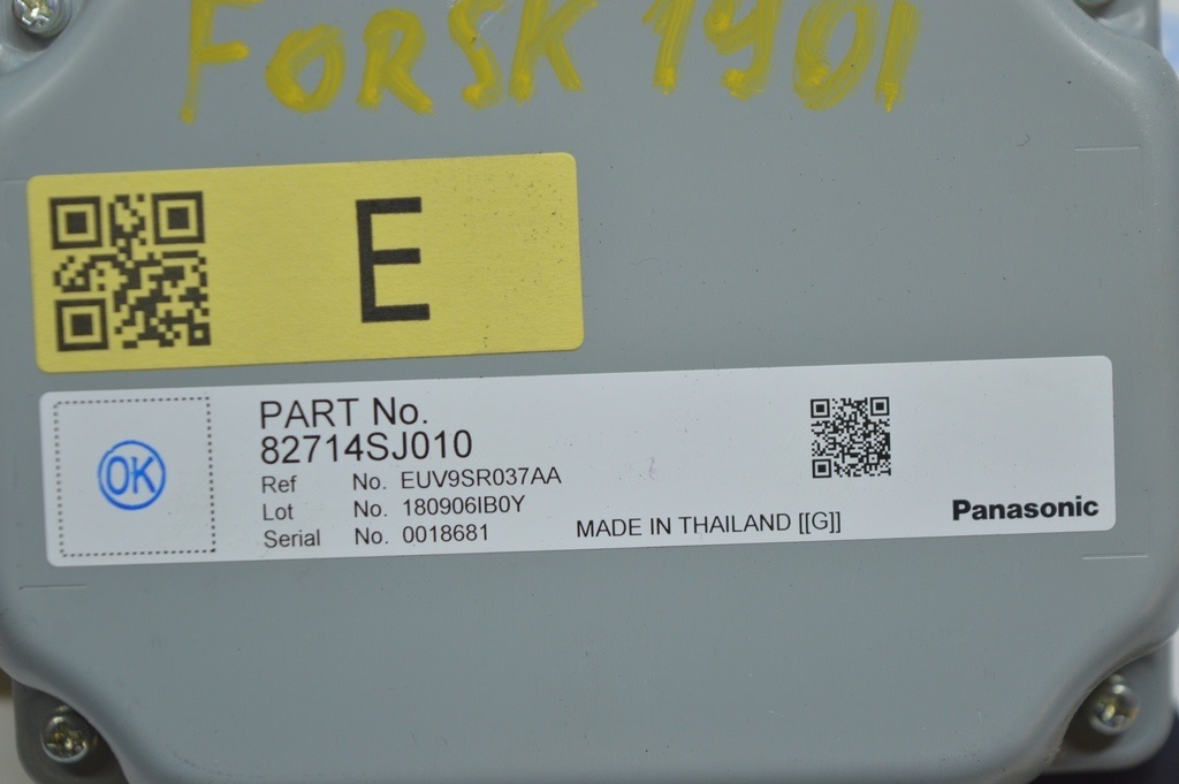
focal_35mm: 82
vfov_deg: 16.5
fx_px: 2700
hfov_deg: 24.6
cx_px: 590
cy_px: 392
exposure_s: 1/40
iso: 400
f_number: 5.6
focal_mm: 55
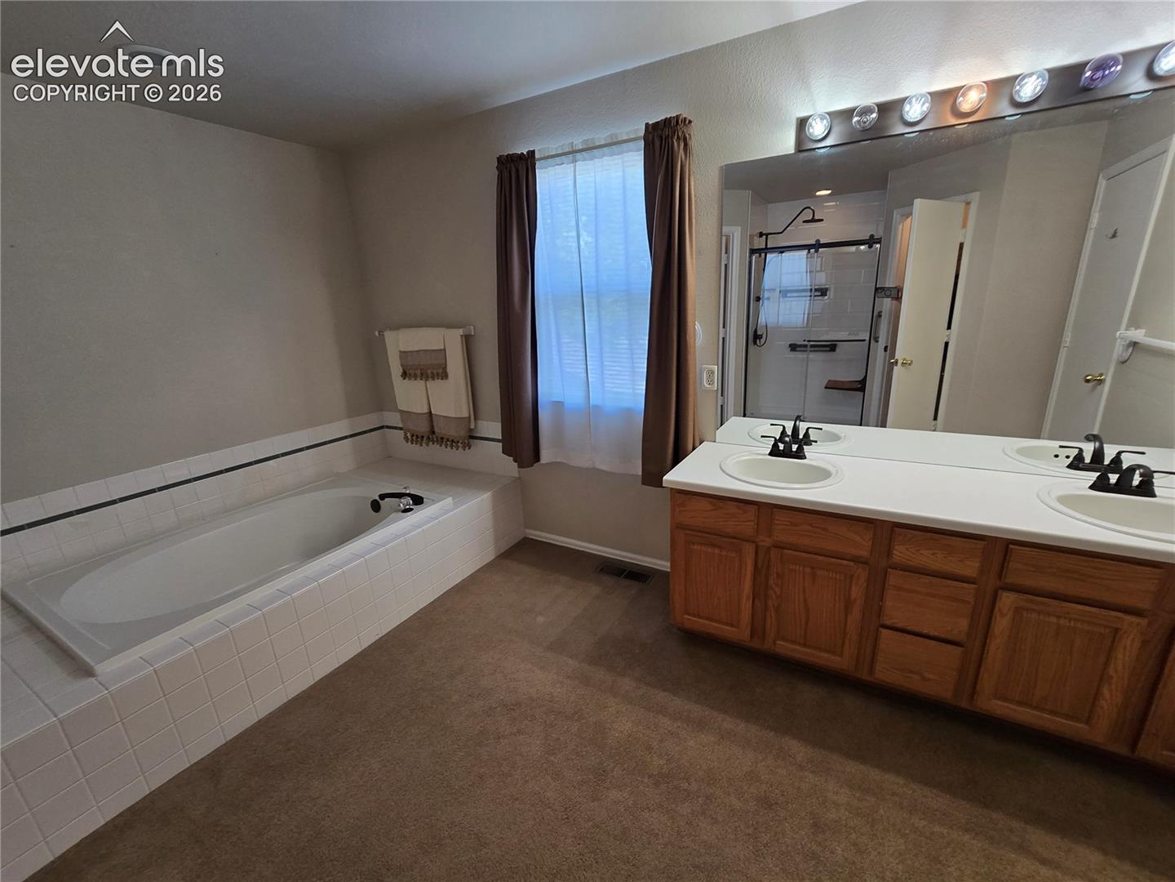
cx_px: 588
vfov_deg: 89.9
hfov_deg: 106.2
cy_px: 441
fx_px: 441
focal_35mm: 13
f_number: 2.2
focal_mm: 2.2
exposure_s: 1/60
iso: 160
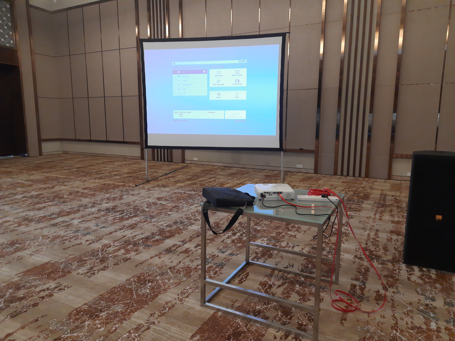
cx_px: 228
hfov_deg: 69.4
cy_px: 170
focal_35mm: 25
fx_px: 329
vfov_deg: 54.9
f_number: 2
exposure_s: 1/50
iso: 200
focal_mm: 4.6
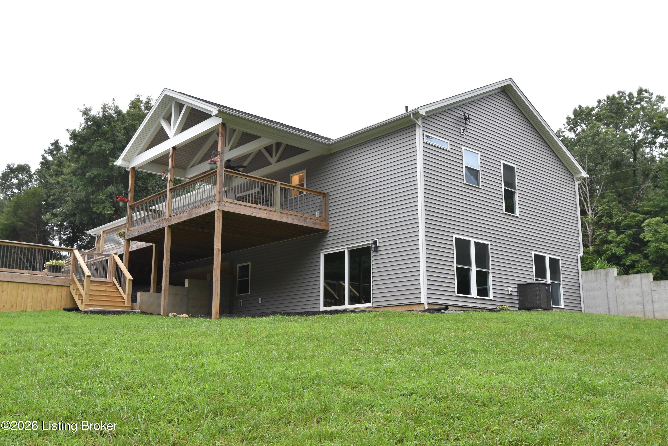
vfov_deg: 38.4
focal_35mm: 34
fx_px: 640
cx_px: 334
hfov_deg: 55.1
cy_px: 223
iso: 400
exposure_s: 1/125
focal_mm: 23
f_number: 5.6
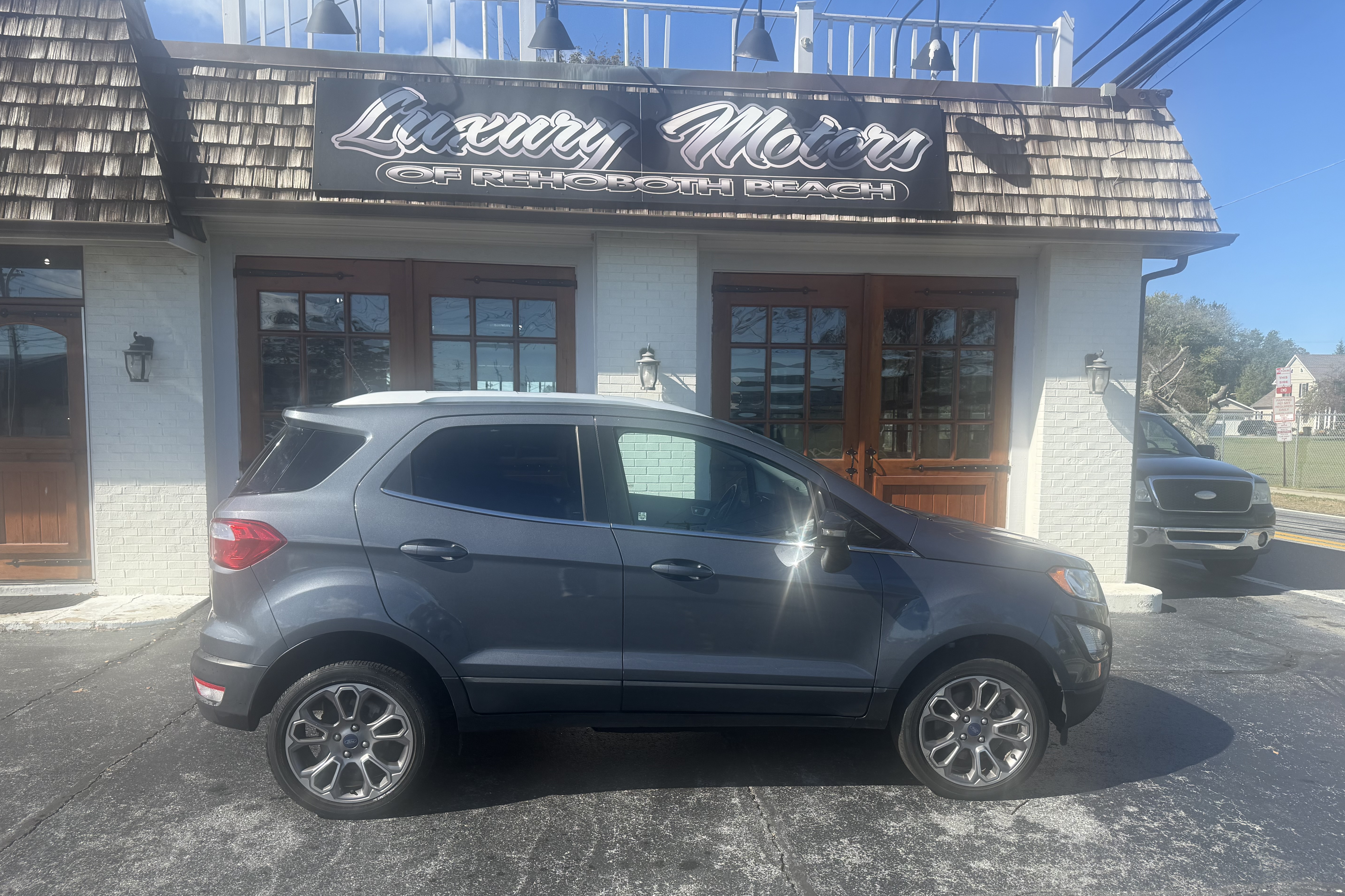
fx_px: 934
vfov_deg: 51.2
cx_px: 672
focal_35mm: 25
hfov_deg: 71.5
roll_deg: -0.7
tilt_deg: -5.2
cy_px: 501
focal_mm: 6.76
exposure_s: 1/2611
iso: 80
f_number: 1.78
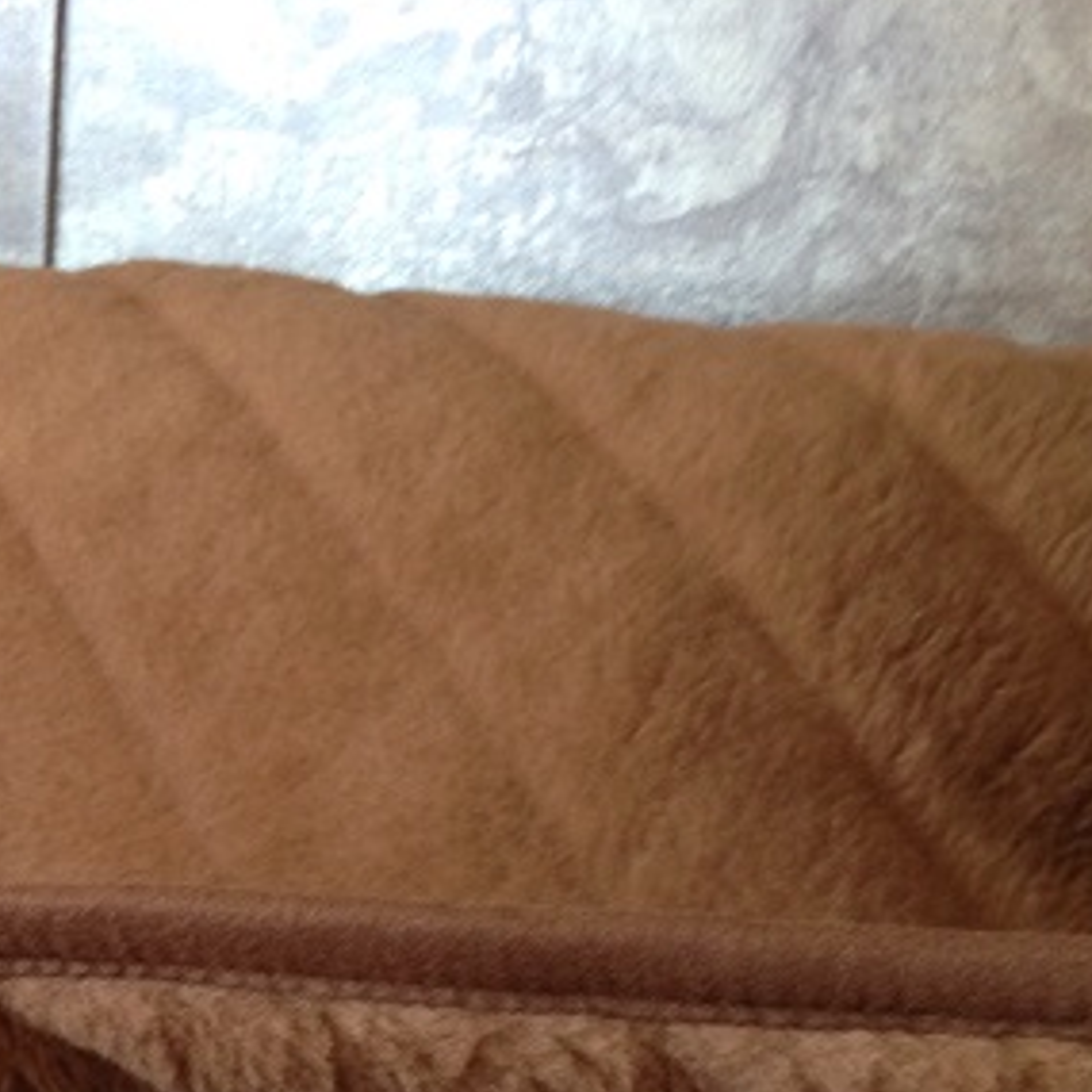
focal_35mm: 82
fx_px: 2927
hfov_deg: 20.3
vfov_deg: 20.7
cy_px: 973
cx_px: -61
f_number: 2.4
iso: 80
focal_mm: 4.12
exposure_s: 1/20
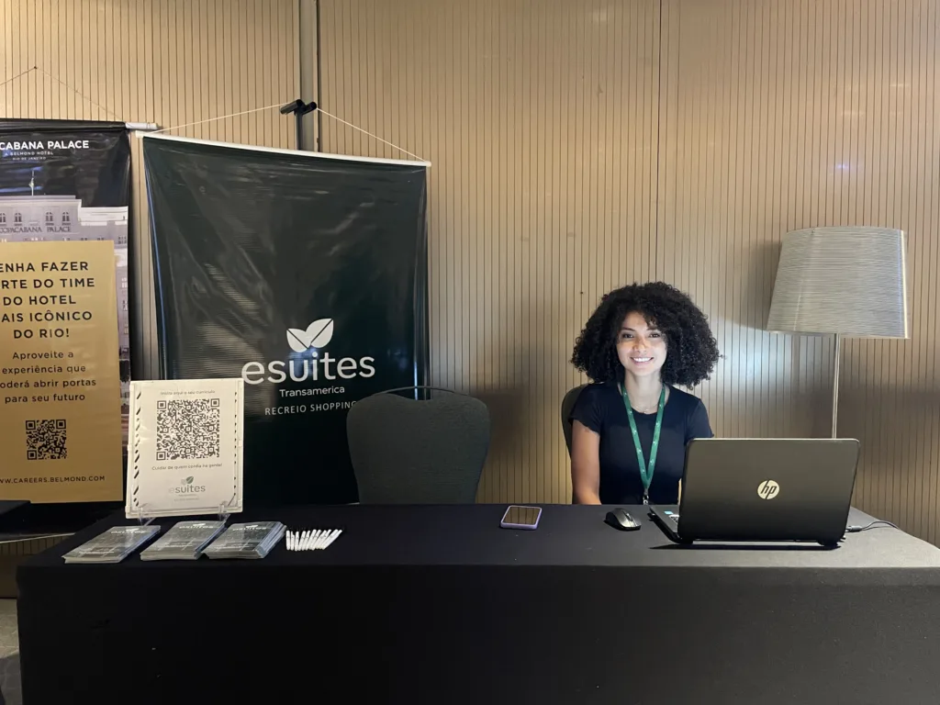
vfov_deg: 53.1
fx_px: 706
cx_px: 470
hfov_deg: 67.3
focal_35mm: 26
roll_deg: -0.4
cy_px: 352
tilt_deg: -3.6
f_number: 1.6
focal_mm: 4.2
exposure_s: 1/30
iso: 1000
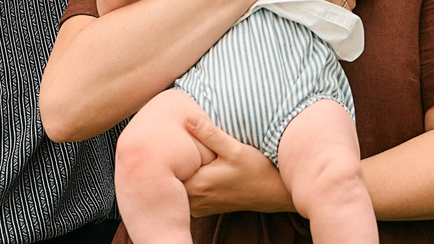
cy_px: -155
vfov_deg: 4.4
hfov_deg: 7.8
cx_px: 213
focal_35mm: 275
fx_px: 3165
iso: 640
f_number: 3.2
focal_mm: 66
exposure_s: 1/1000
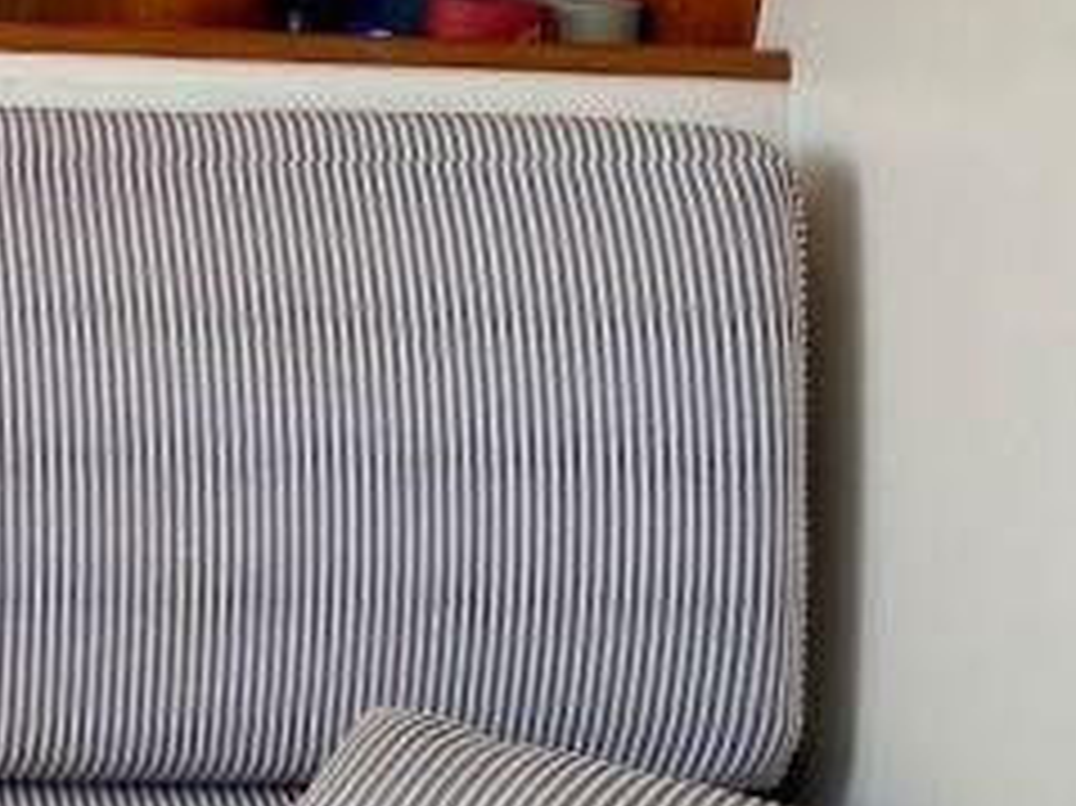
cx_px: -545
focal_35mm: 87
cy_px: -104
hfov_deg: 19.6
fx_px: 2703
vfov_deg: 16.4
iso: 64
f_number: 1.8
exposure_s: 1/122
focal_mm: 4.25
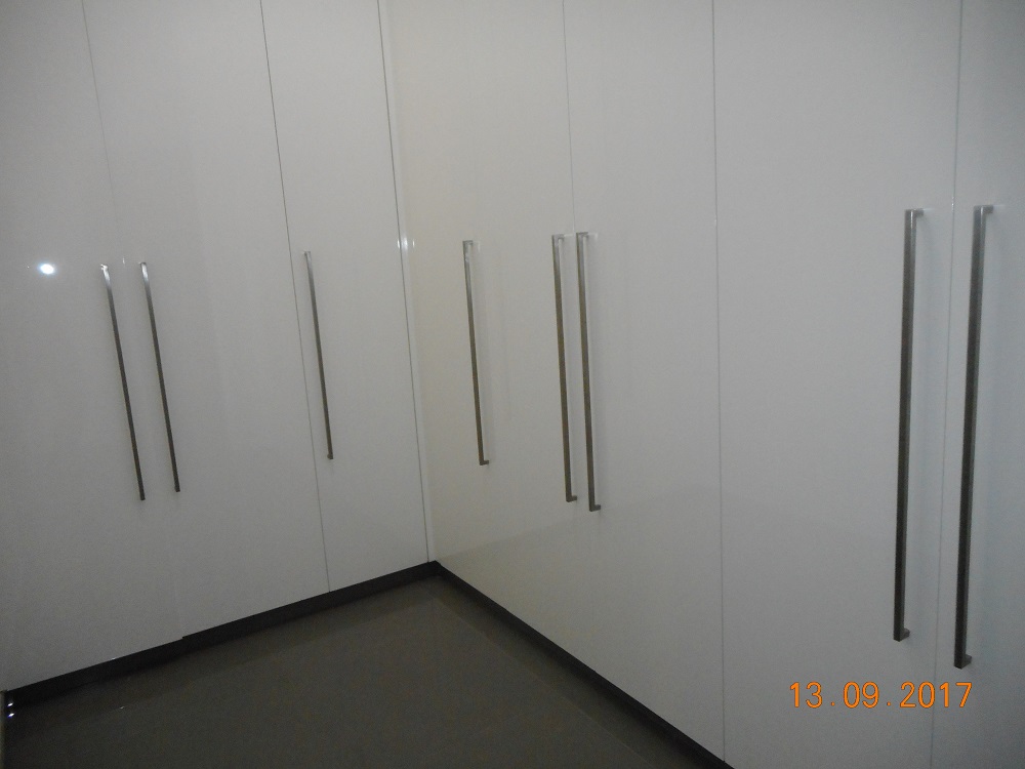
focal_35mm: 25
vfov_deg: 54.9
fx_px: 740
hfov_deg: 69.4
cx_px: 512
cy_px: 384
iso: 400
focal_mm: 4.5
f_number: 3.7
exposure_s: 1/25
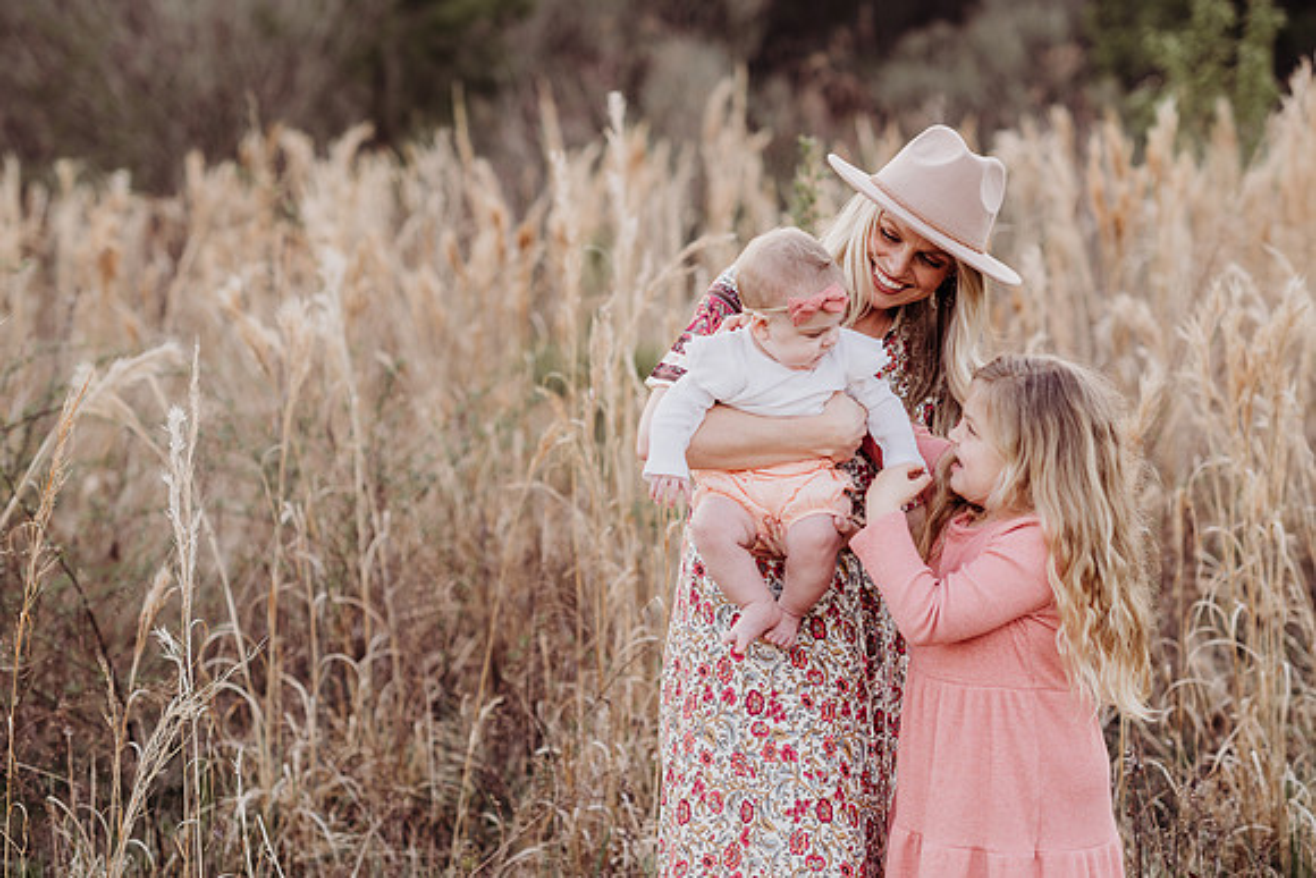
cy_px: 439
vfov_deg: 16.1
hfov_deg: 23.9
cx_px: 658
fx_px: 3108
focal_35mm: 85
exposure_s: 1/320
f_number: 2.5
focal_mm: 85
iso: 160
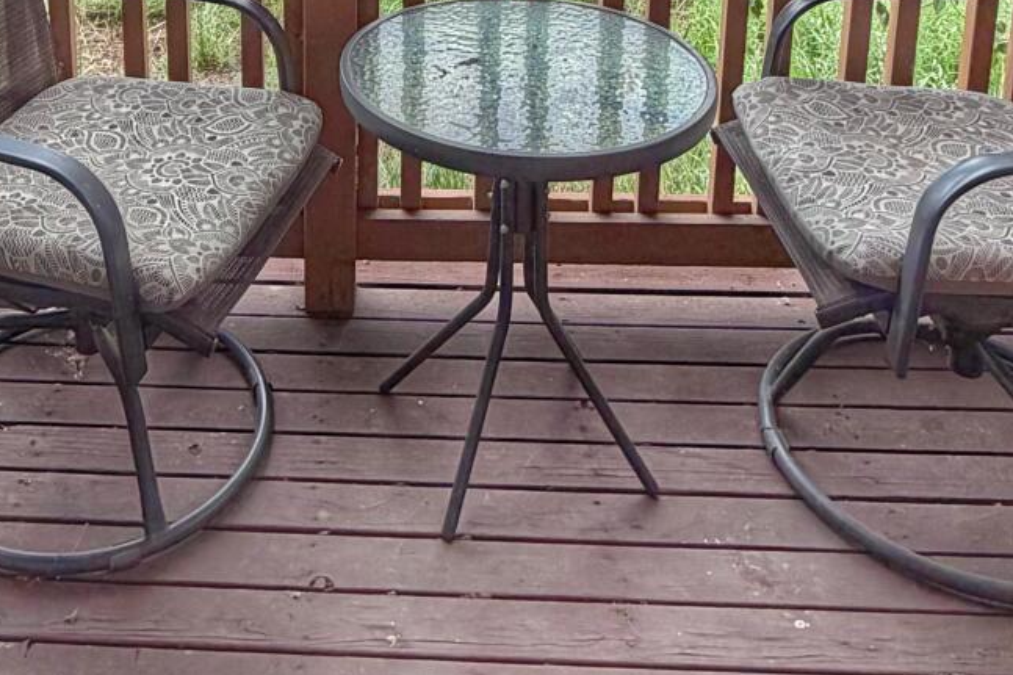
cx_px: 337
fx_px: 1266
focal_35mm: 45
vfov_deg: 25.6
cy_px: -207
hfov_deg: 43.0
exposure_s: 1/502
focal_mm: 2.22
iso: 64
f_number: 2.2
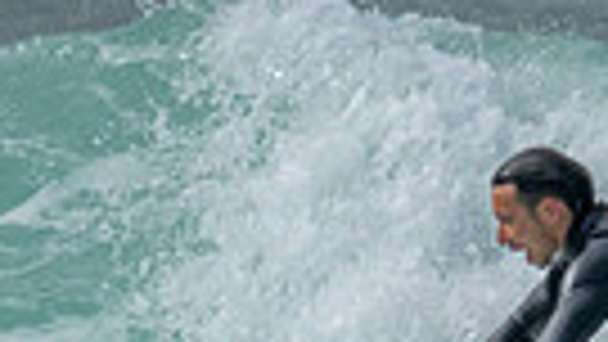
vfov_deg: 0.3
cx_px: 360
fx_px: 58050
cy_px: 416
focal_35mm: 3600
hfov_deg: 0.6
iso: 1000
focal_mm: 800
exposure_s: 1/1600
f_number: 11
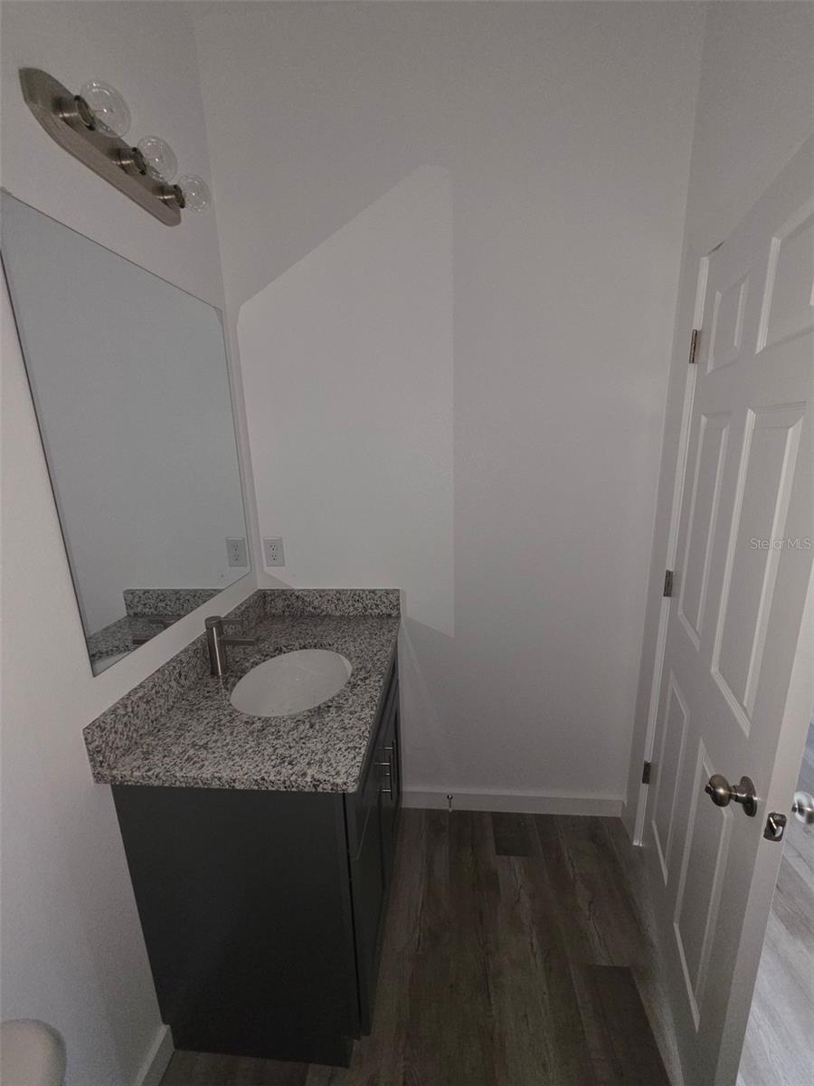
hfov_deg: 89.9
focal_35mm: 13
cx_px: 407
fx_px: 408
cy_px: 543
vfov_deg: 106.2
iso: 125
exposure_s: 1/50
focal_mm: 2.2
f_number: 1.9
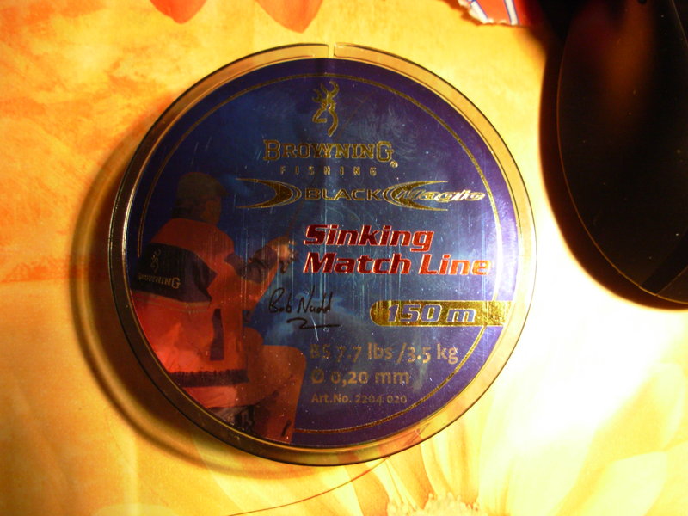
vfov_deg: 37.7
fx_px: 755
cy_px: 258
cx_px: 344
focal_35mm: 38
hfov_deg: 49.0
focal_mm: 6.3
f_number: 2.9
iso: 122
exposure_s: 1/32
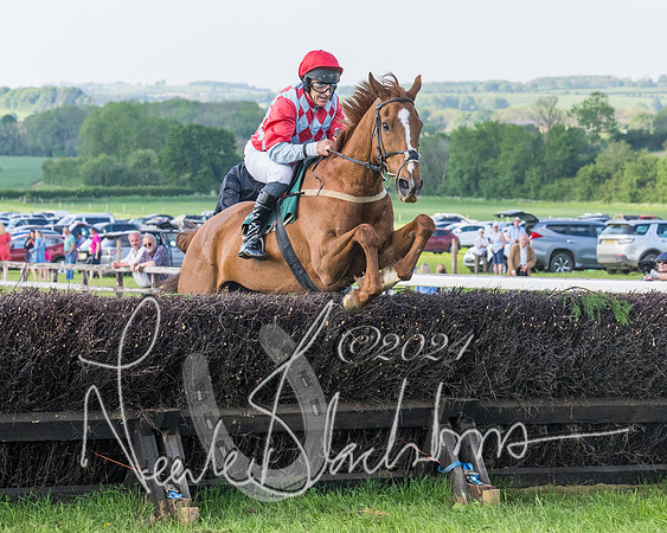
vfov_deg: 10.1
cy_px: 290
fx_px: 3007
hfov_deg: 12.7
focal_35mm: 152
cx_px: 368
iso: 800
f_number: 4
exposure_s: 1/2500
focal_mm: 70
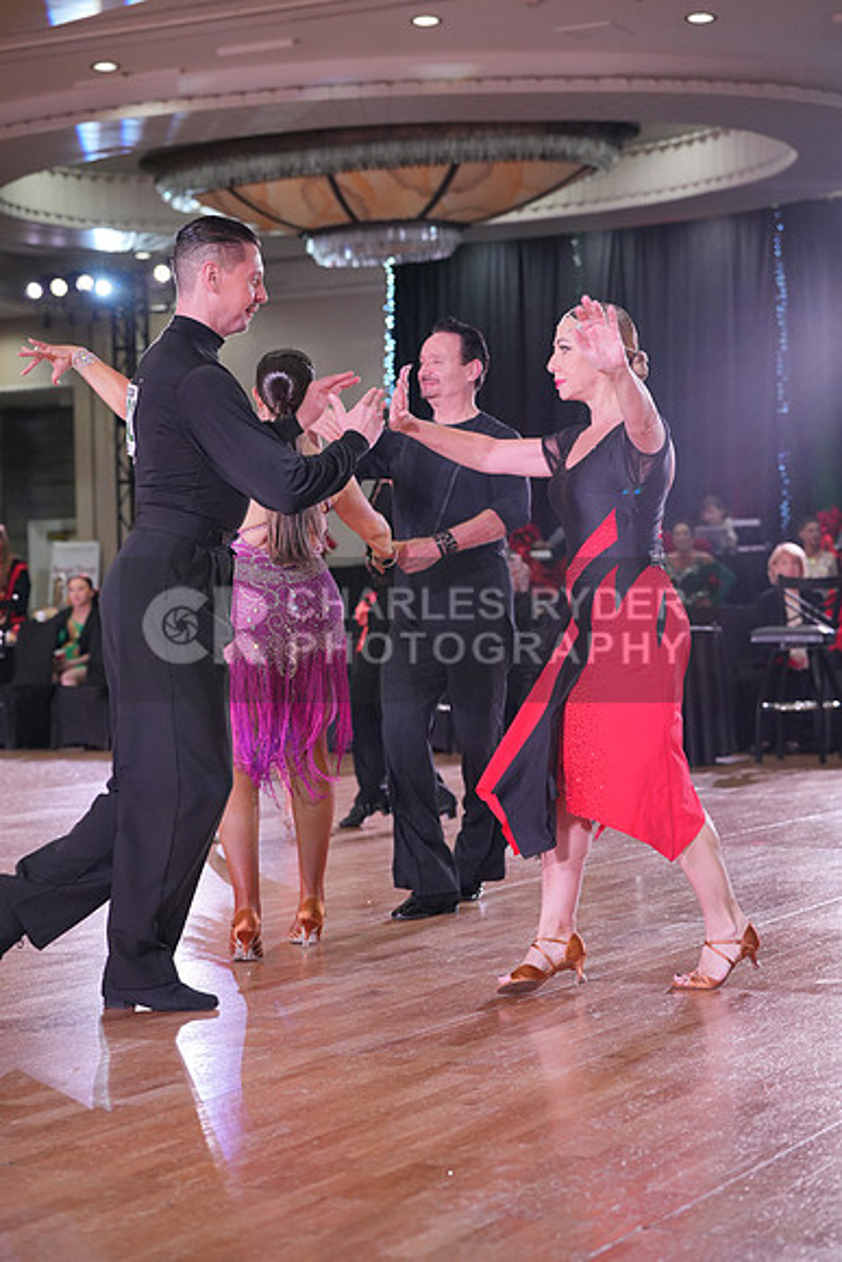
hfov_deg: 19.5
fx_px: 2454
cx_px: 421
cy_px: 631
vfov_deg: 28.8
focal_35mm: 70
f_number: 4
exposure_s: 1/500
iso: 2000
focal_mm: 70
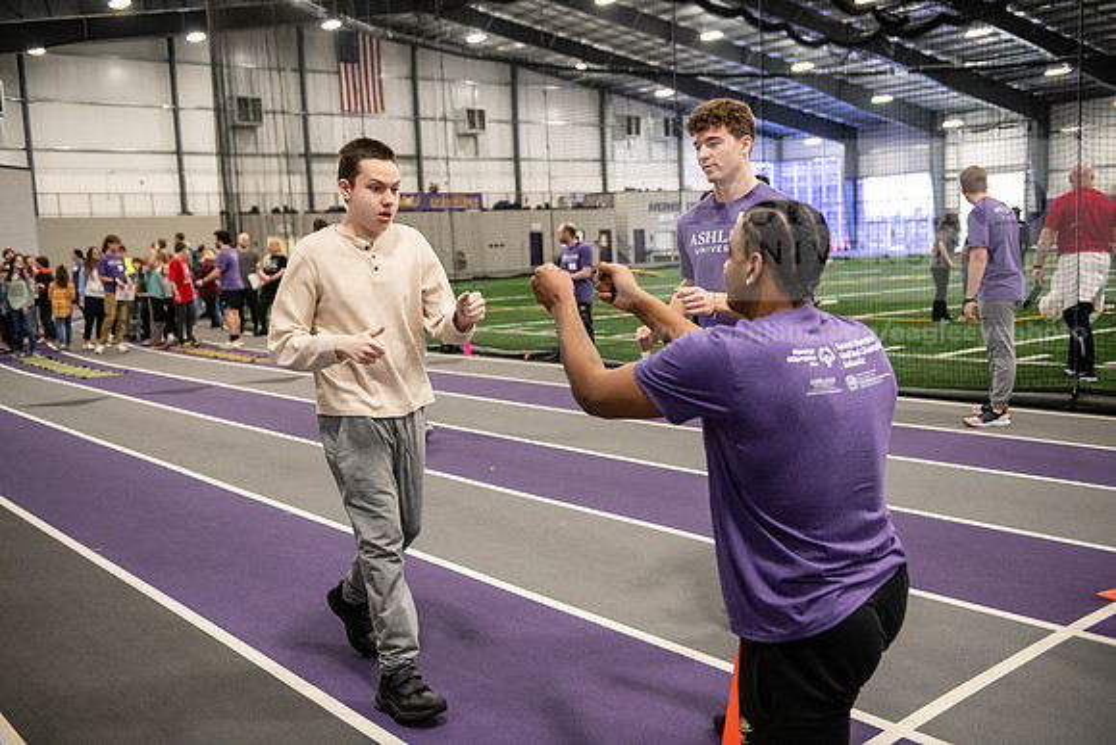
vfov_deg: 35.1
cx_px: 558
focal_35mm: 38
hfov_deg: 50.7
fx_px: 1178
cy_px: 372
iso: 4000
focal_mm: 38
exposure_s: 1/320
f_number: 3.2
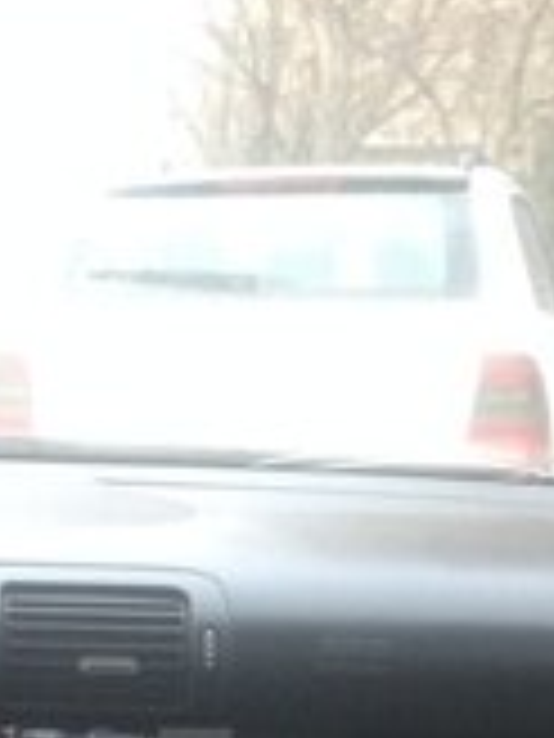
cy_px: 778
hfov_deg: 14.3
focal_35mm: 100
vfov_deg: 19.0
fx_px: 2134
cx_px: -113
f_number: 2.4
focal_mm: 4.12
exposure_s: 1/20
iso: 100
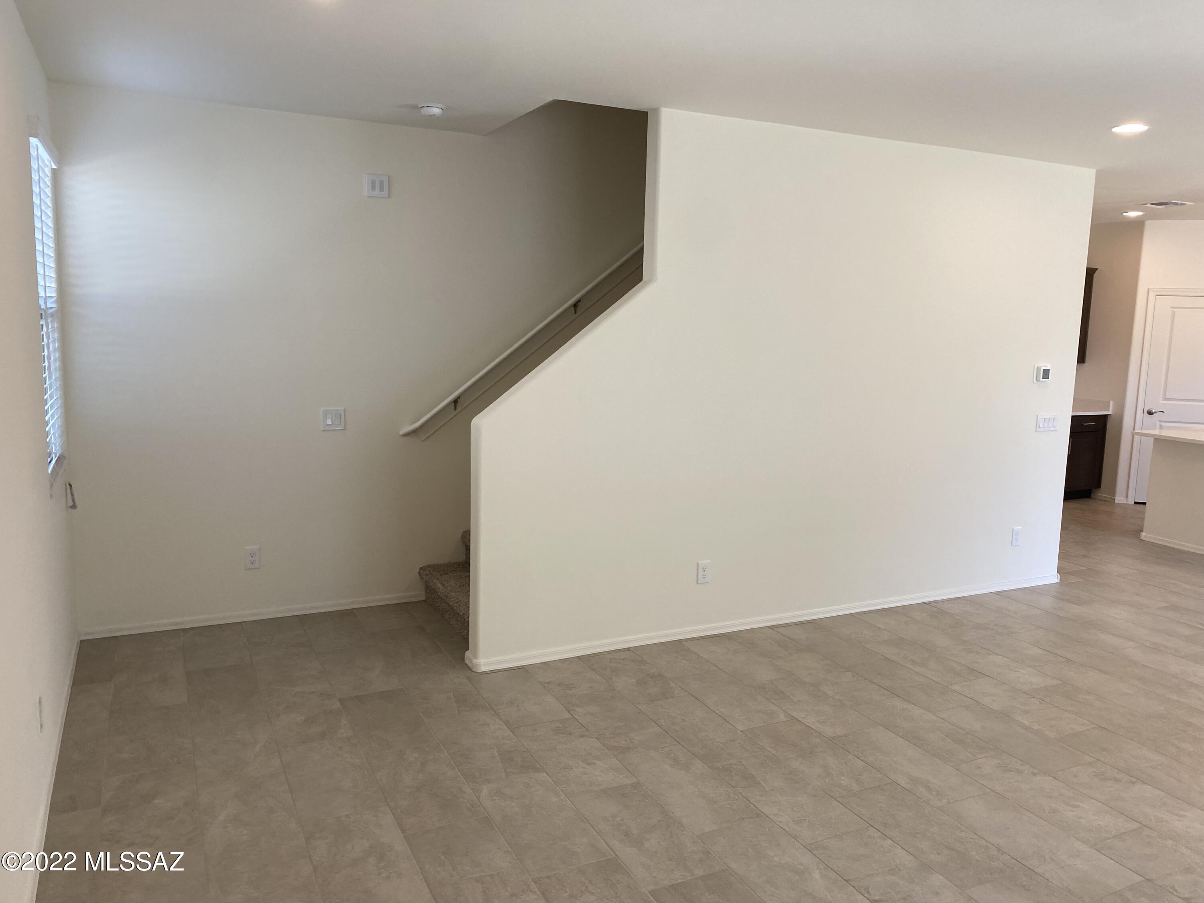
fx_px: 904
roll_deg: -0.2
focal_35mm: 26
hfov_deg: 67.3
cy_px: 452
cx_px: 602
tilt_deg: -7.2
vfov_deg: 53.1
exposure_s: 1/120
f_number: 1.8
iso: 80
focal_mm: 4.25
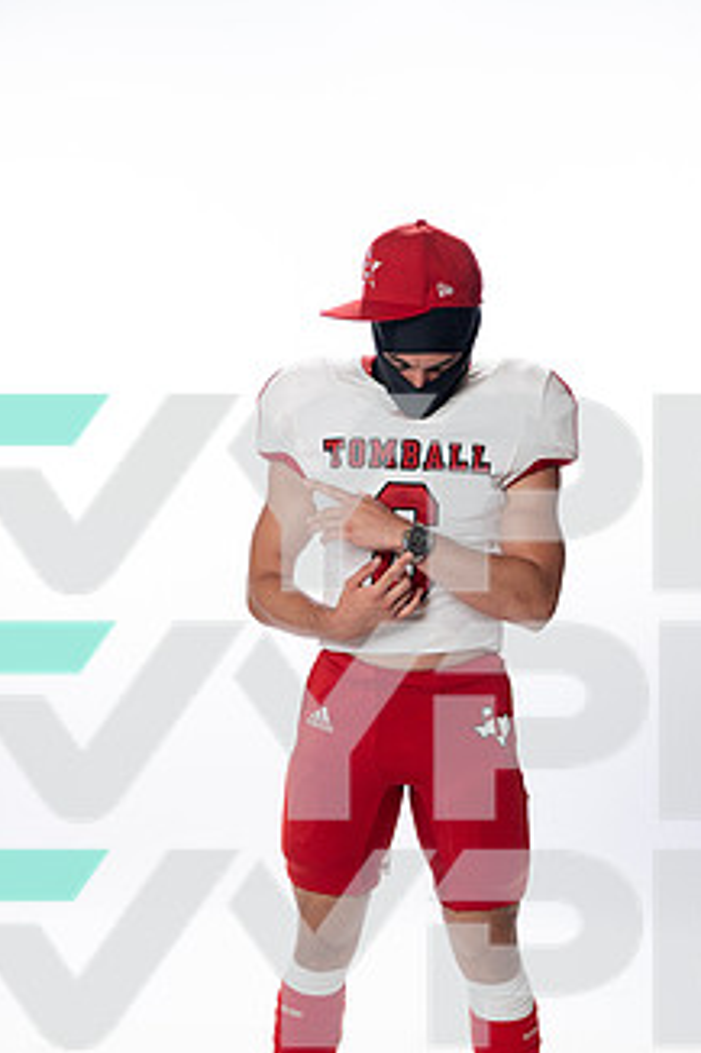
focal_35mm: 58
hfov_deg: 23.3
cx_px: 397
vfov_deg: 34.1
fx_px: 1696
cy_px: 724
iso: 400
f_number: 4
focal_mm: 42
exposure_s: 1/250
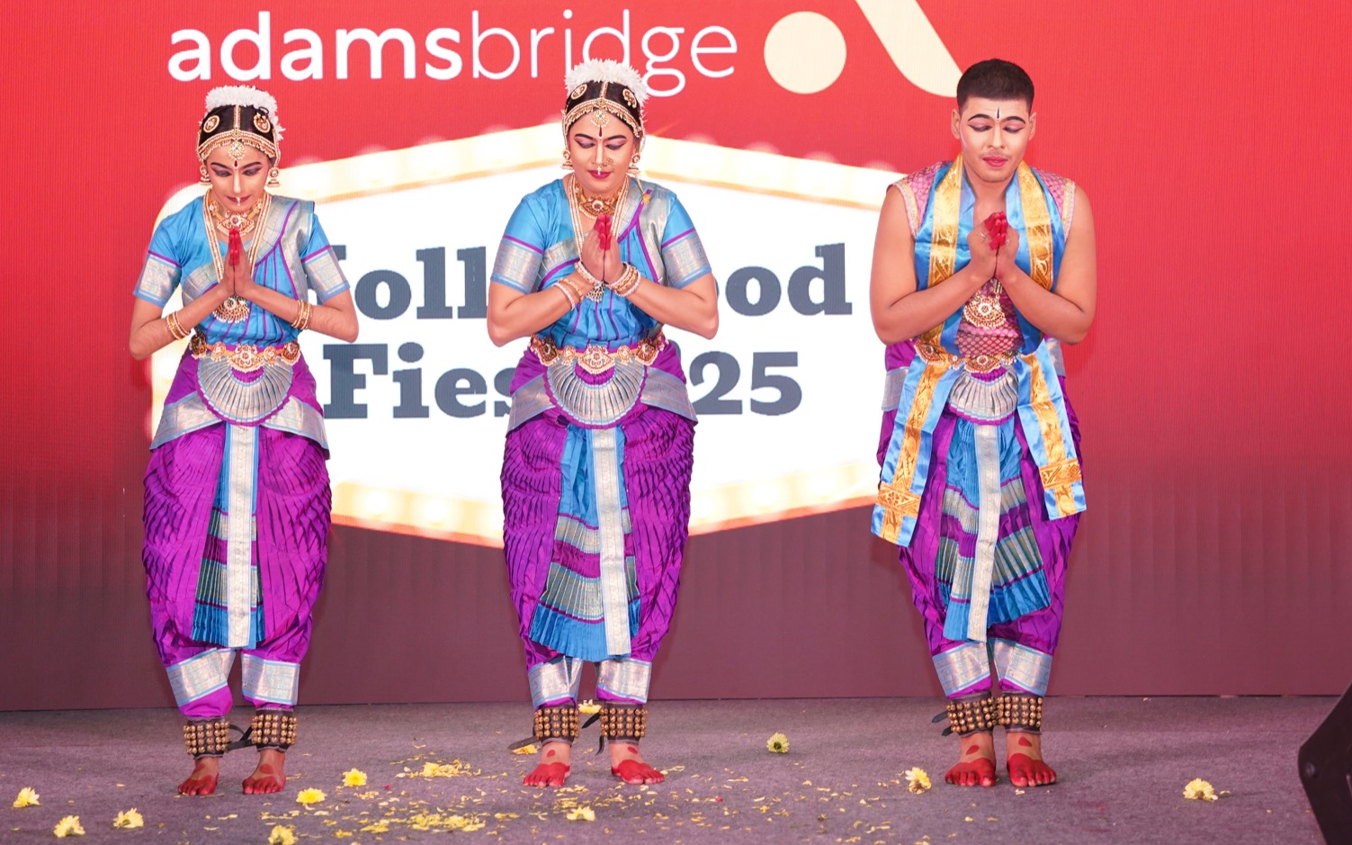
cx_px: 641
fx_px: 2977
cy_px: 297
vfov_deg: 16.1
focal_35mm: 81
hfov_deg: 25.6
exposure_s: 1/250
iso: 1600
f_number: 3.5
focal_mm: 59.6
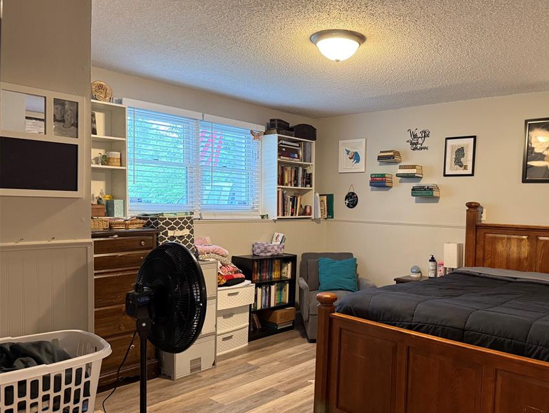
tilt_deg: -2.8
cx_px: 331
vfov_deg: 48.2
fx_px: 460
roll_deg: -1.5
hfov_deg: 61.1
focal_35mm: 29
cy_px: 226
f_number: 1.78
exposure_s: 1/60
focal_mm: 6.76
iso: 500
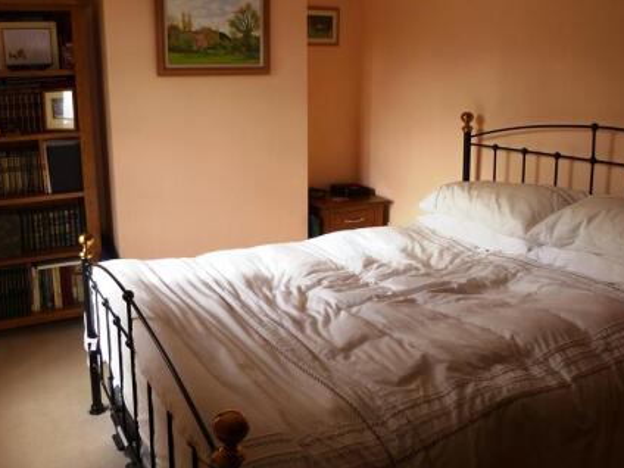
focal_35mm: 33
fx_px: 595
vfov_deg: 42.7
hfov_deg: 55.2
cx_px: 272
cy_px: 179
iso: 100
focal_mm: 4.3
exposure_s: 1/100
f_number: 3.3
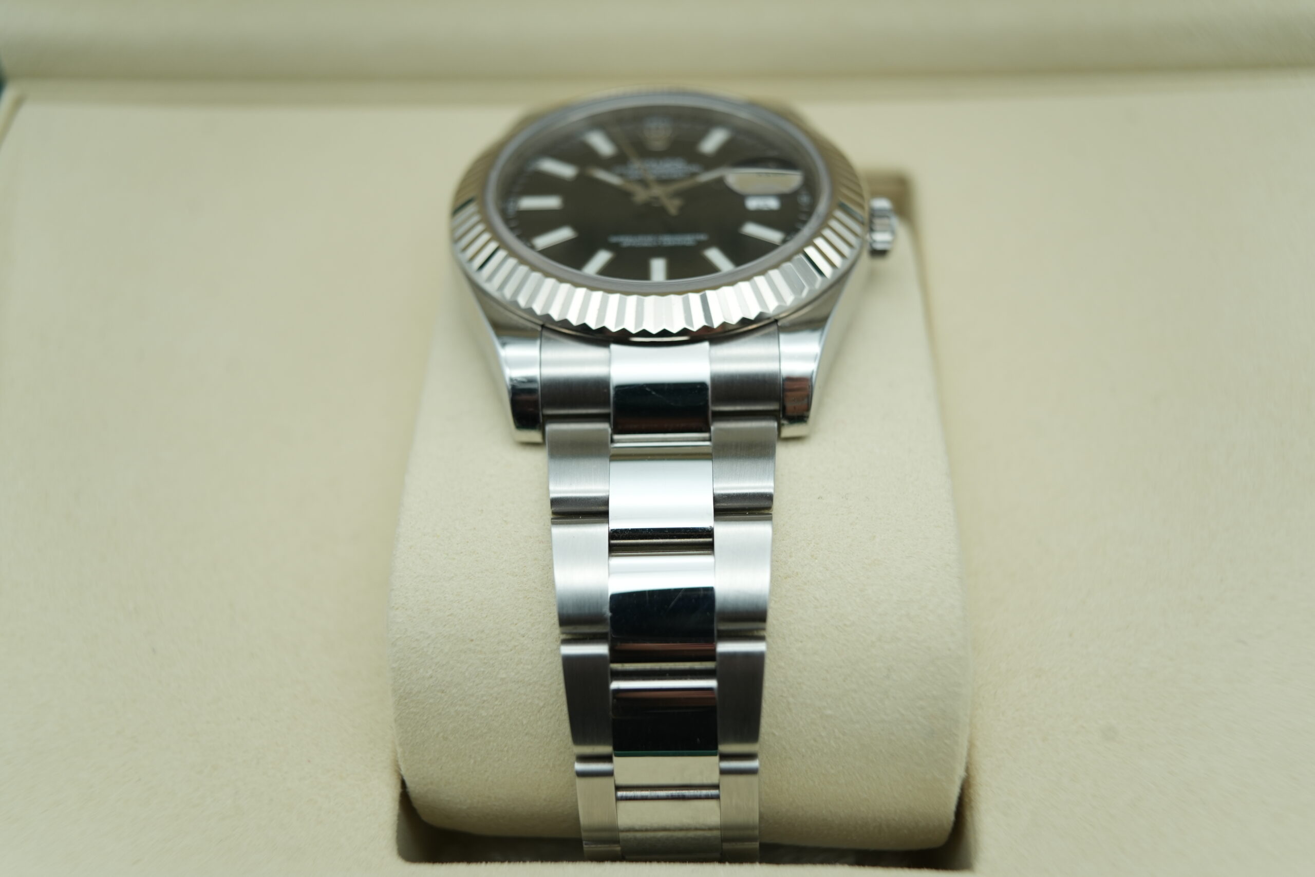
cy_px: 438
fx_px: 1278
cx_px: 658
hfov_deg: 54.4
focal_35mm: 35
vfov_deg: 37.9
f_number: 5
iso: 400
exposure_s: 1/250
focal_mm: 35
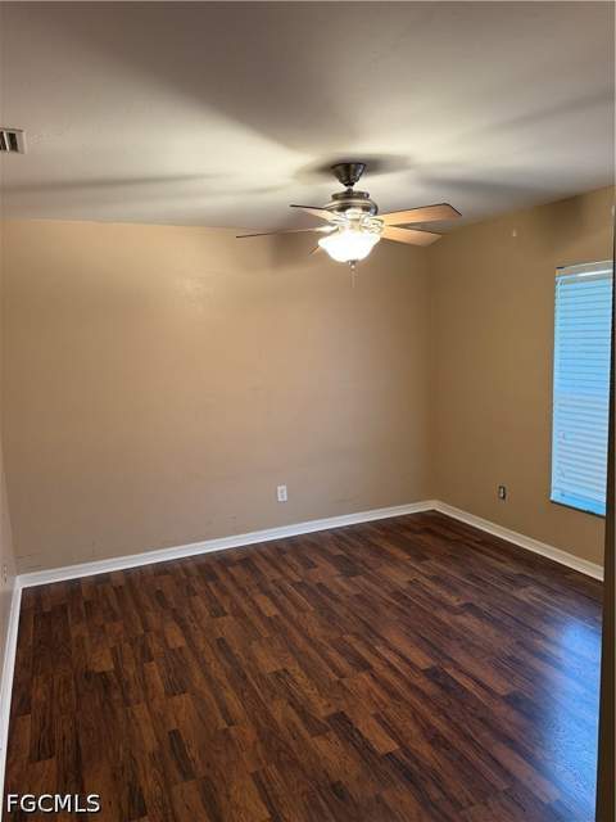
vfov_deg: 71.6
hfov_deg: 56.8
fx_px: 569
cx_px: 308
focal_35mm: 24
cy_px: 411
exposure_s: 1/60
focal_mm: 6.76
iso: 250
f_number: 1.78
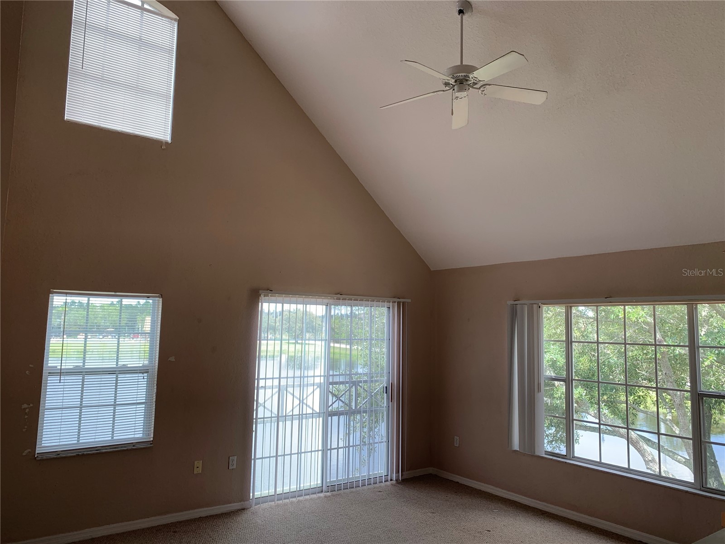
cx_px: 362
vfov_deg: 53.1
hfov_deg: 67.3
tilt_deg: +6.1
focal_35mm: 26
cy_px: 272
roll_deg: -0.9
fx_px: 545
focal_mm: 4.25
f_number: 1.8
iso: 25
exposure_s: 1/125
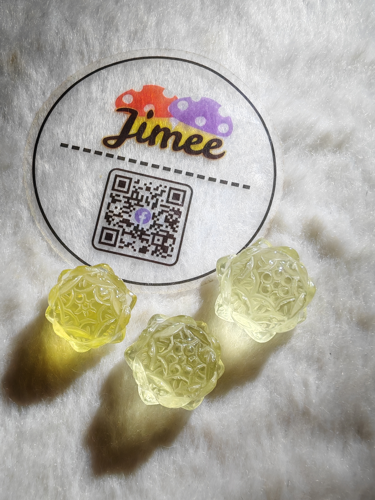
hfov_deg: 51.4
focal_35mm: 27
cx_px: 188
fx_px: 390
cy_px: 250
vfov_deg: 65.3
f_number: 2.2
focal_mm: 1.96
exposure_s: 1/660
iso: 50
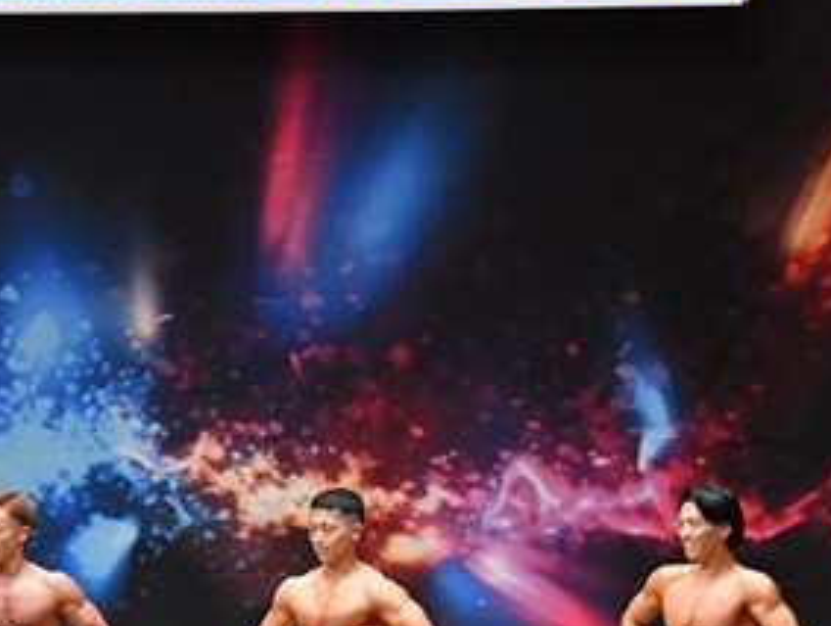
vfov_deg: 5.8
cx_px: -154
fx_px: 6129
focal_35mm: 255
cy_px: 579
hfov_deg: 7.7
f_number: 5.6
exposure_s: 1/400
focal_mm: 65
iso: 8000
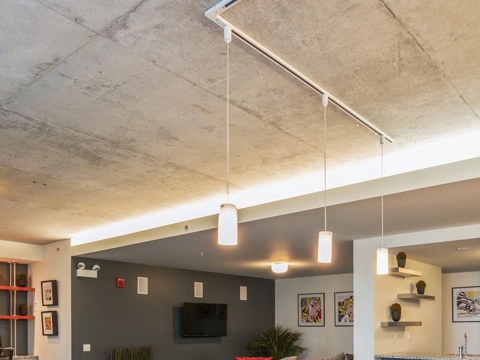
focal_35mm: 33
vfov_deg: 39.9
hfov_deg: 54.7
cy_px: 321
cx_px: 301
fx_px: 458
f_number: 8
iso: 100
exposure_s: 1
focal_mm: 17
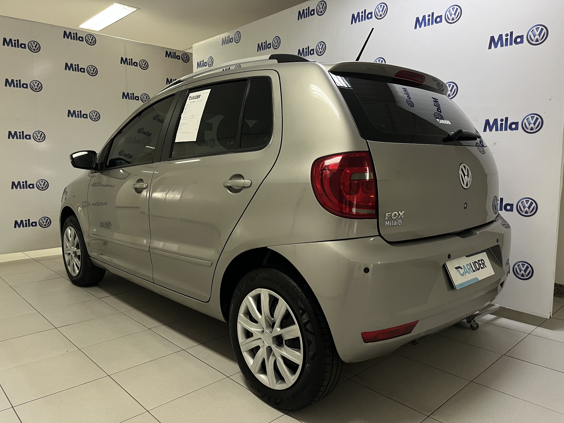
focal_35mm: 26
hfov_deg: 67.3
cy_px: 212
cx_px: 282
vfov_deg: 53.1
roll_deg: +0.0
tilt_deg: -6.9
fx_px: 424
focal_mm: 5.1
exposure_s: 1/60
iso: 125
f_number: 1.6
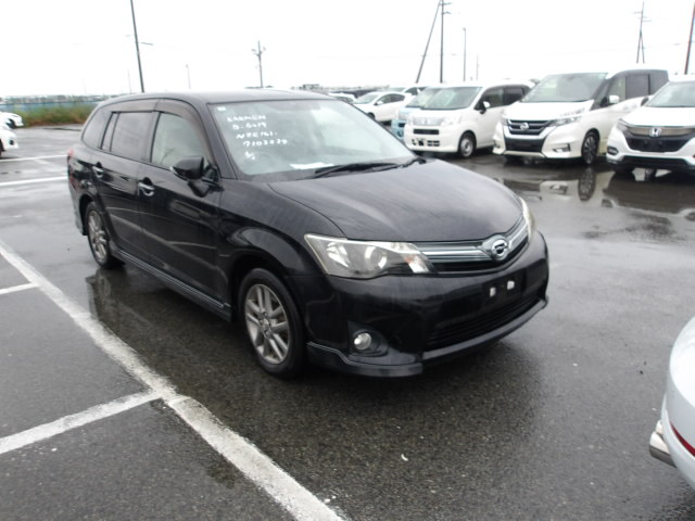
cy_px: 260
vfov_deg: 51.4
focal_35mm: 27
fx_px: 542
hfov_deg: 65.3
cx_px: 348
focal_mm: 4.9
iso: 201
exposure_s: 1/60
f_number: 10.4
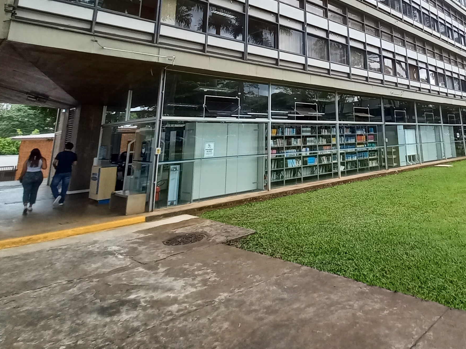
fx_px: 323
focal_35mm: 24
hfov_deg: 69.1
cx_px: 318
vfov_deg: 51.1
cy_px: 44
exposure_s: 1/356
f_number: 2.2
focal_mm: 1.42
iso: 40
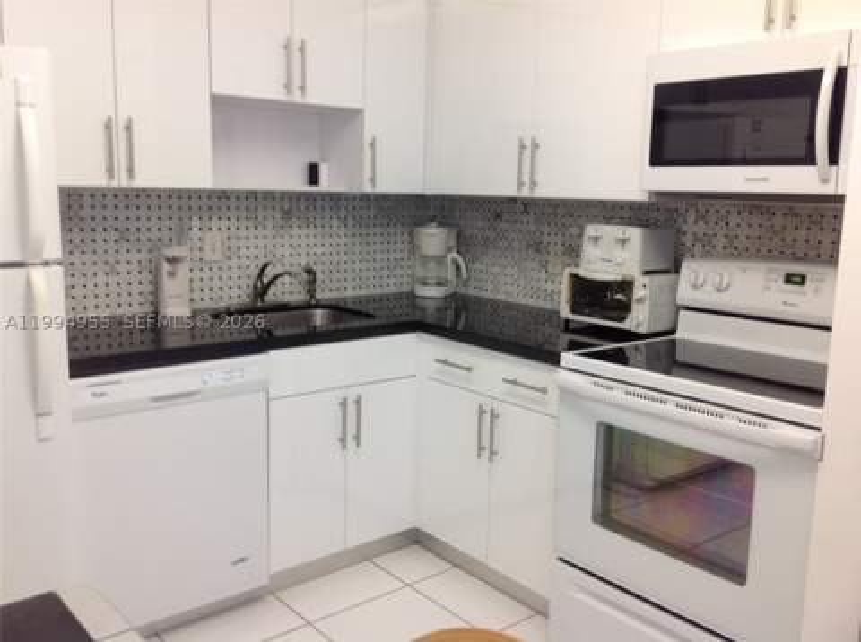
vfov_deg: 40.6
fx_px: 869
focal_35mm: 35
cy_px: 321
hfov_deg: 52.7
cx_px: 430
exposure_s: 1/15
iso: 50
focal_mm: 4.28
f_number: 2.4
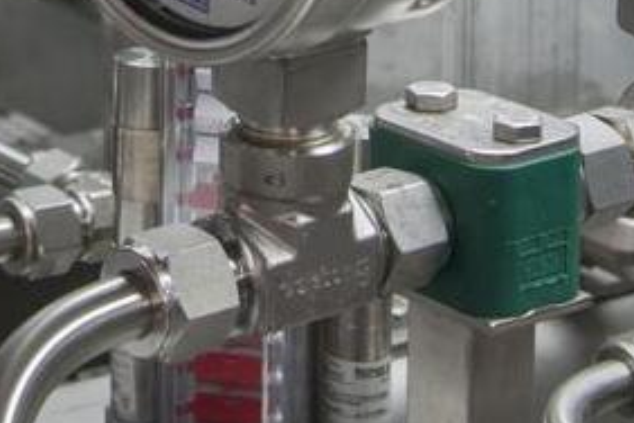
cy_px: -286
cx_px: 45
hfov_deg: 14.2
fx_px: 2518
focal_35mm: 143
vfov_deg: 9.2
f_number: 7.1
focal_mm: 28
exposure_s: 1/60
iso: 1250
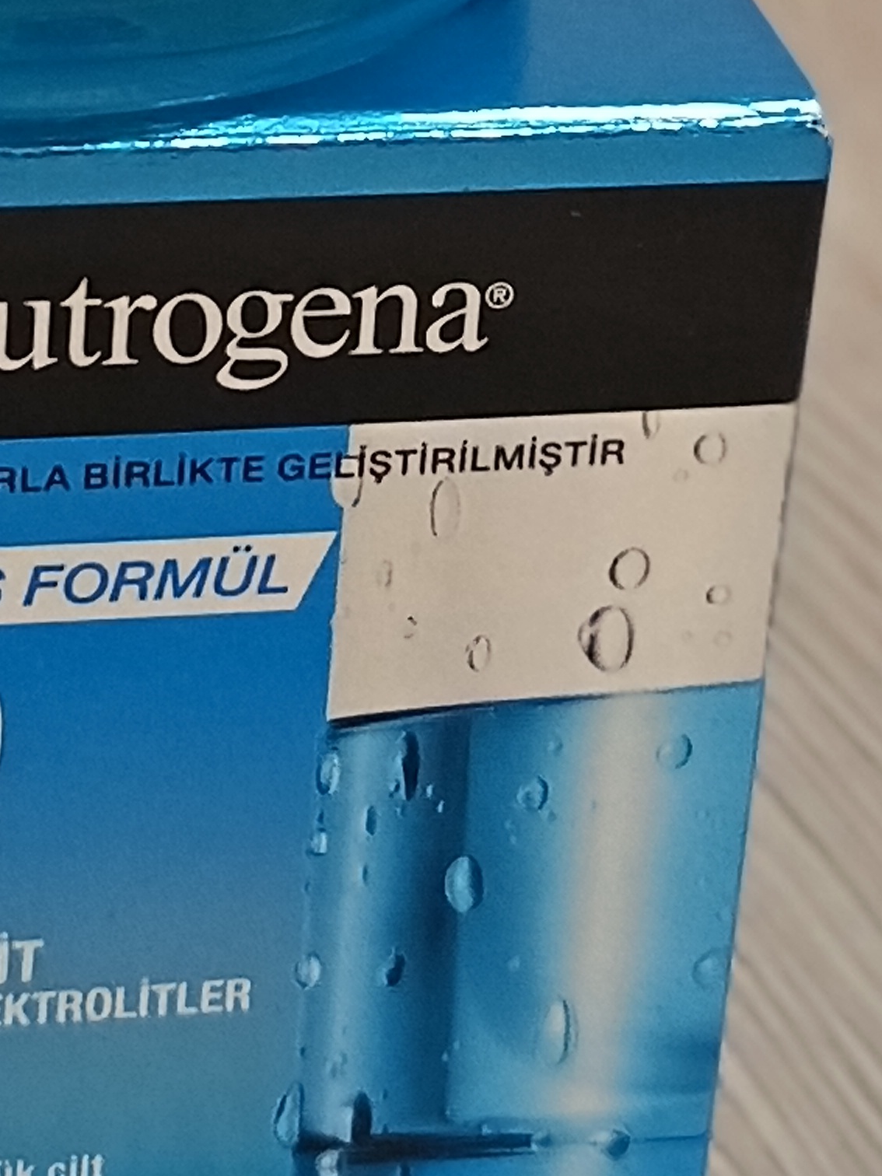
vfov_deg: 15.3
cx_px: 134
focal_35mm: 127
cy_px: 22
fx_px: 4315
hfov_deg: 11.6
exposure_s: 1/33.3
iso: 2351
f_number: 7.1
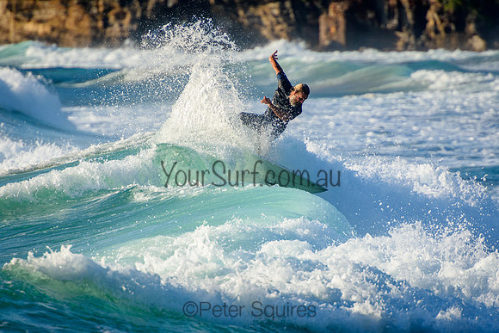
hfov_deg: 3.4
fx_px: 8464
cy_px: 166
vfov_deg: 2.3
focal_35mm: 611
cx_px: 250
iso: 400
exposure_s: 1/2000
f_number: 5.6
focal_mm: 400
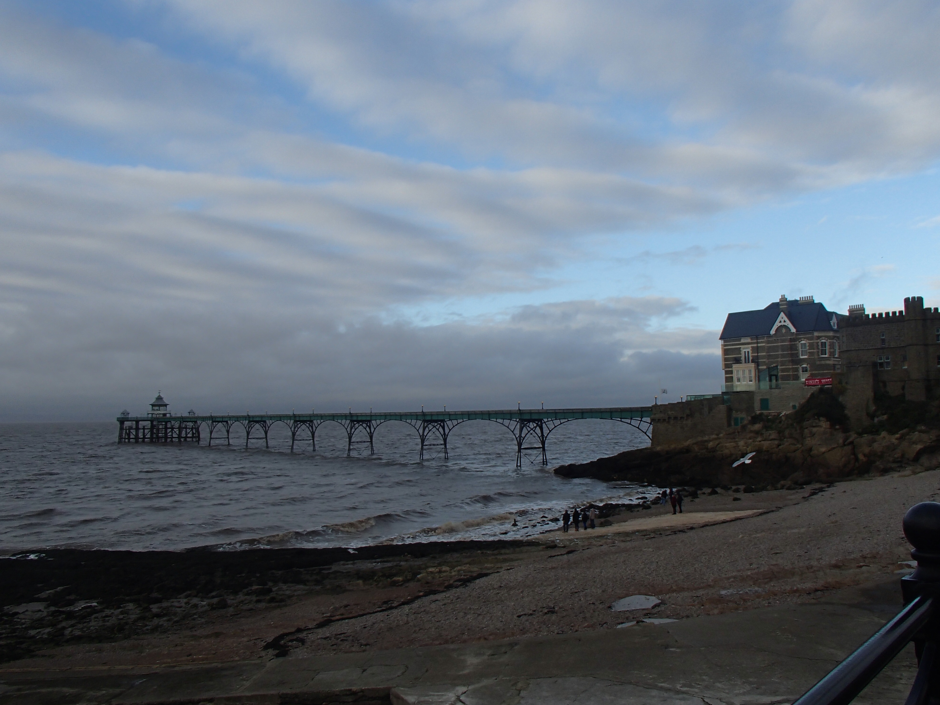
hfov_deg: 63.4
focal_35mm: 28
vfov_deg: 49.7
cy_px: 352
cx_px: 470
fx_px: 760
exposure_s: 1/640
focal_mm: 5
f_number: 3.9
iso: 100
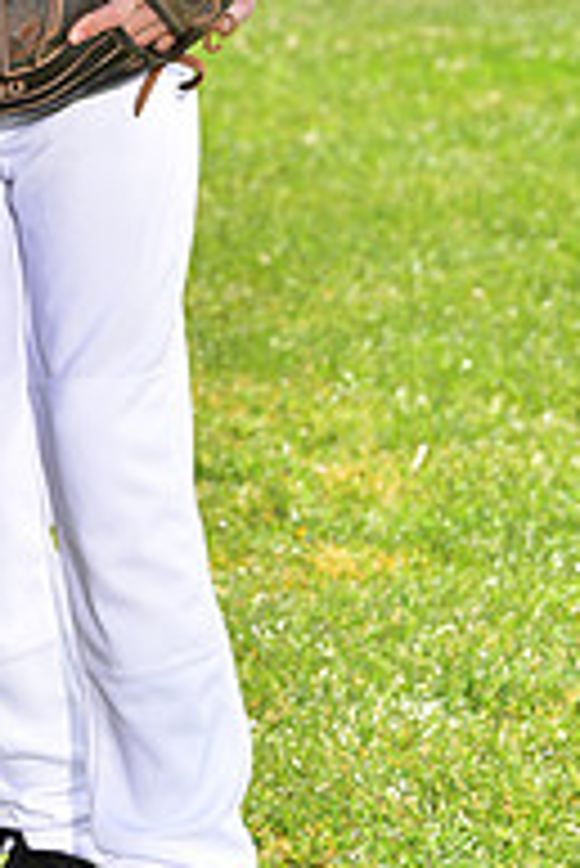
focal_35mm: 255
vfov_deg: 8.0
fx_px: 6151
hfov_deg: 5.4
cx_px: -263
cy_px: -117
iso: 100
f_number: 5.6
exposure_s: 1/200
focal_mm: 85
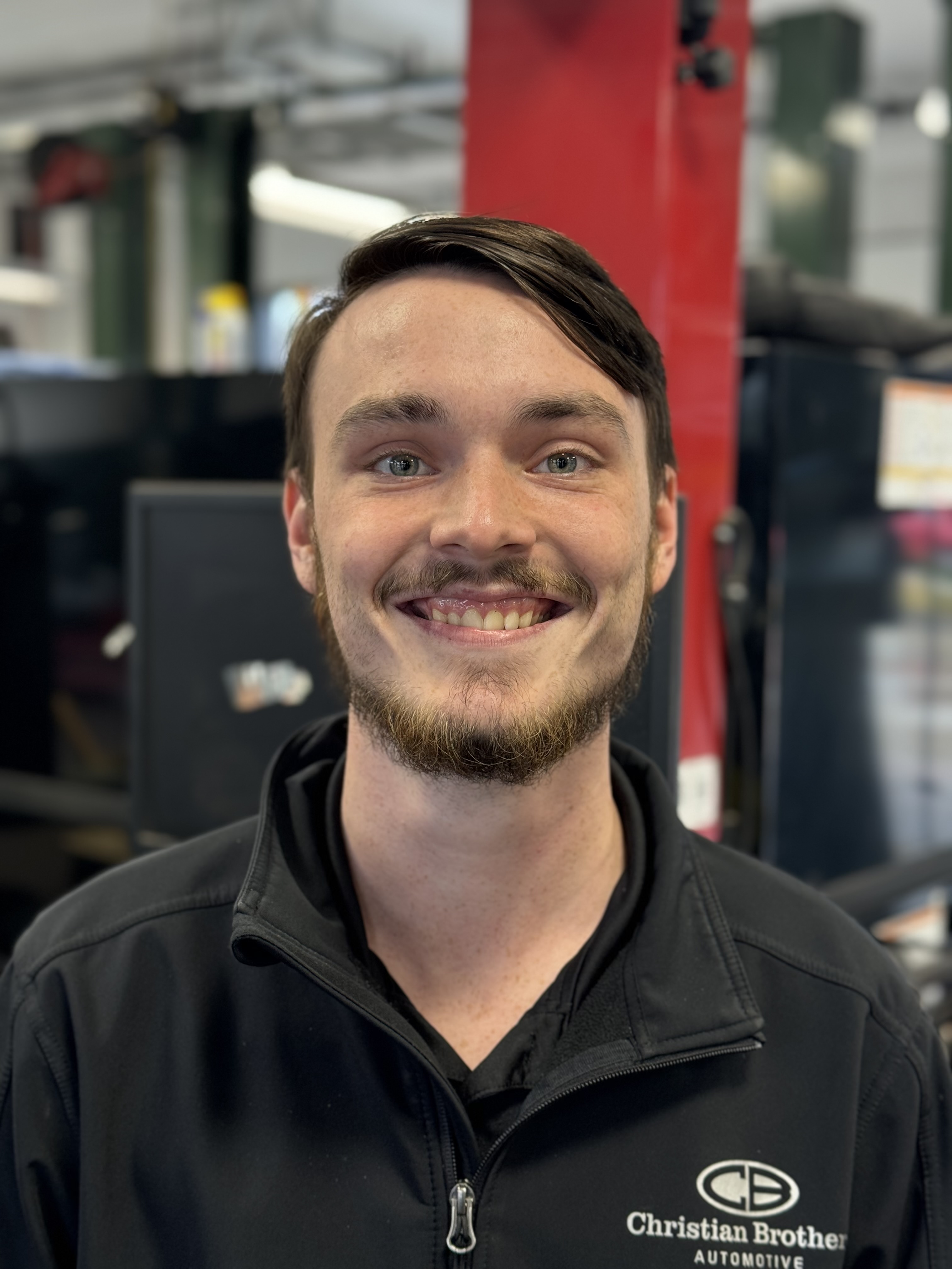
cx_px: 476
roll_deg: -1.7
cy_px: 634
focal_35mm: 48
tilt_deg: -4.4
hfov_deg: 30.3
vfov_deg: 39.7
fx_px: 1760
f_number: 1.78
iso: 80
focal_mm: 6.86
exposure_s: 1/54
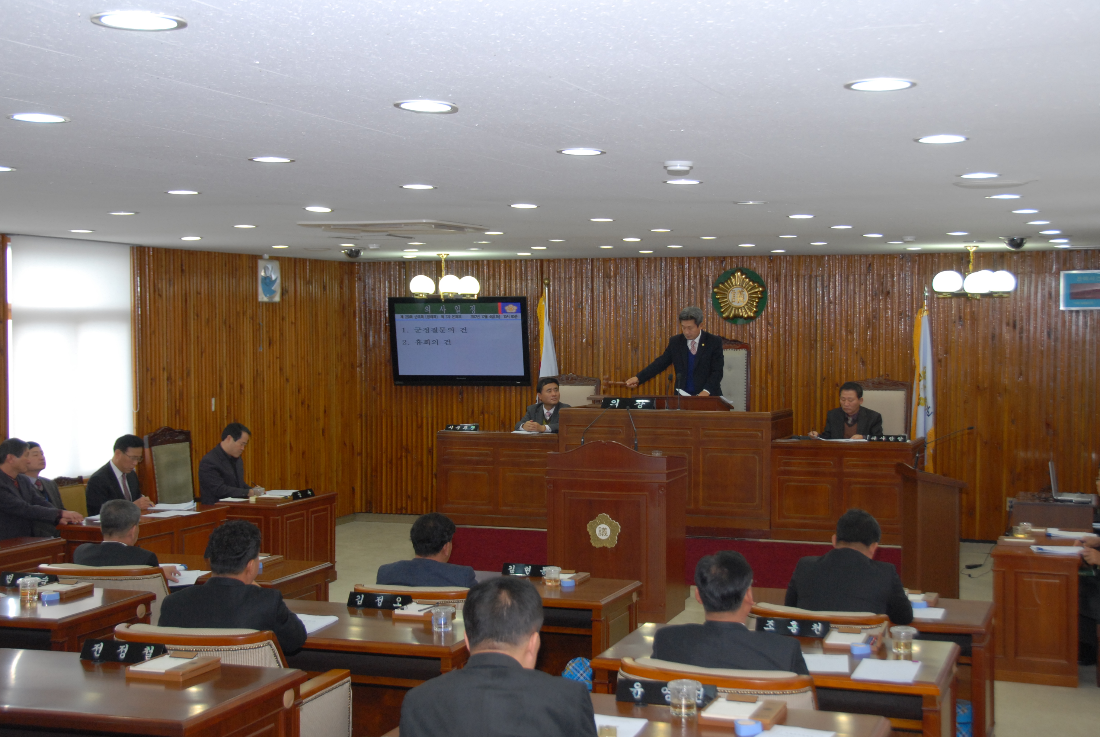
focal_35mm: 51
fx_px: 1560
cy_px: 373
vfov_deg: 26.6
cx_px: 574
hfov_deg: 38.8
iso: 400
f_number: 5
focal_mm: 32
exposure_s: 1/50
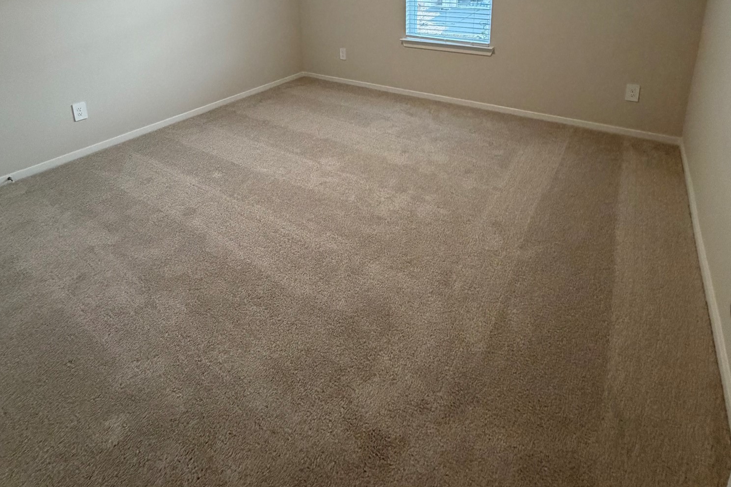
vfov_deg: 54.8
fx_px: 406
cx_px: 369
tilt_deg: -13.3
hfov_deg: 84.0
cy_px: 59
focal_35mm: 20
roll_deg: +1.0
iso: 320
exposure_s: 1/60
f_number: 2.2
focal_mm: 2.22
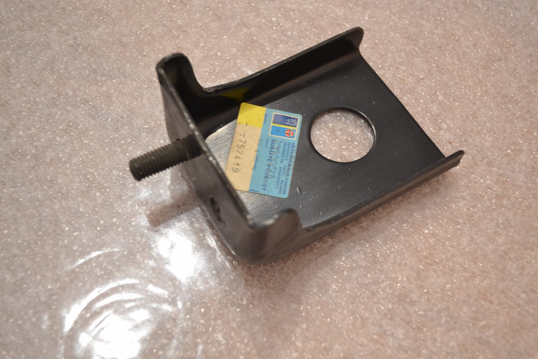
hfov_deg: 53.1
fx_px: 538
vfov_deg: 36.9
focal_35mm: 36
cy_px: 180
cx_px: 269
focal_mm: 24
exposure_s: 1/10
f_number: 4
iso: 800
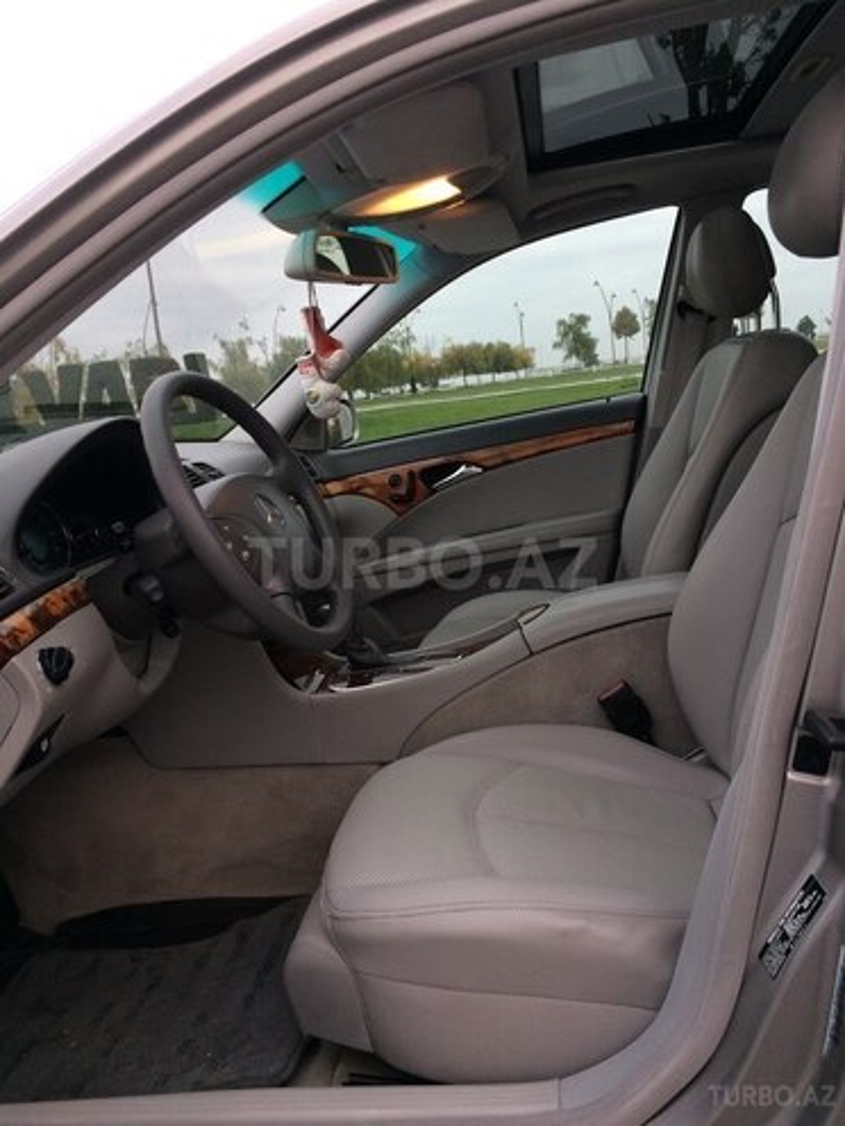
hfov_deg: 48.2
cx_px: 422
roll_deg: +8.3
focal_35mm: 29
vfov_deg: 61.7
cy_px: 563
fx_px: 944
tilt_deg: -13.4
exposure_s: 1/100
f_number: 2.2
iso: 64
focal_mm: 4.15
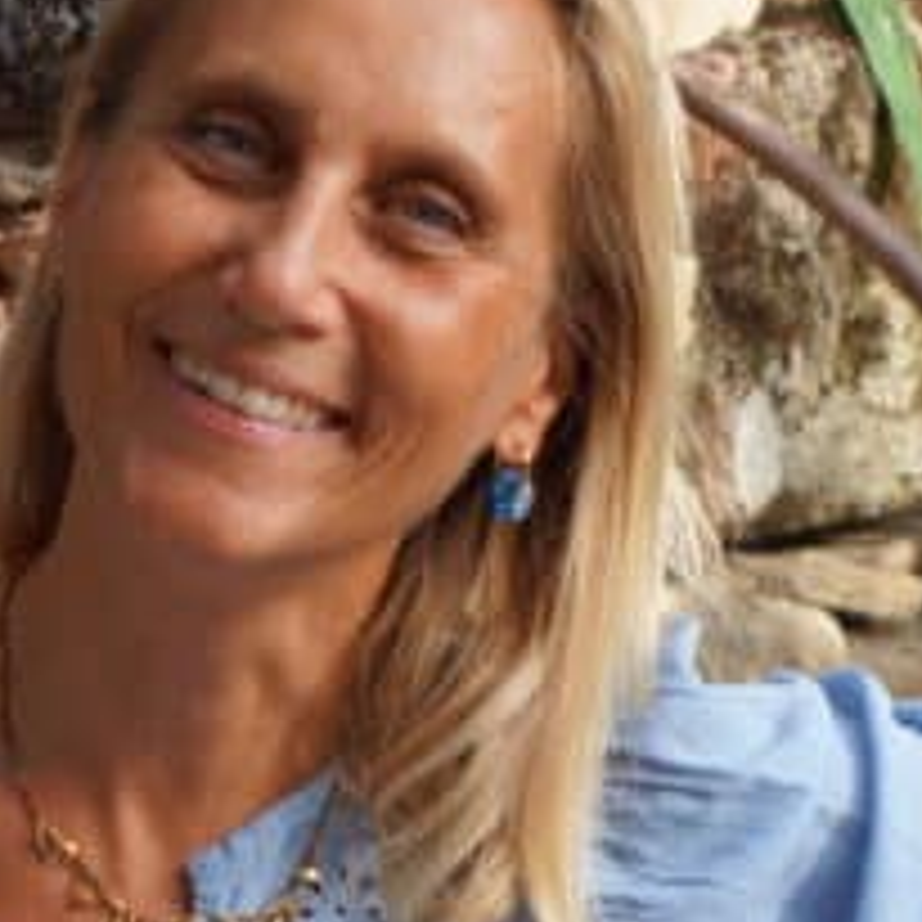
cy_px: 396
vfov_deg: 5.5
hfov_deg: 5.5
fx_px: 9583
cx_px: 124
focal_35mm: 318
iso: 100
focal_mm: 50
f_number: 4
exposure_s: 1/160
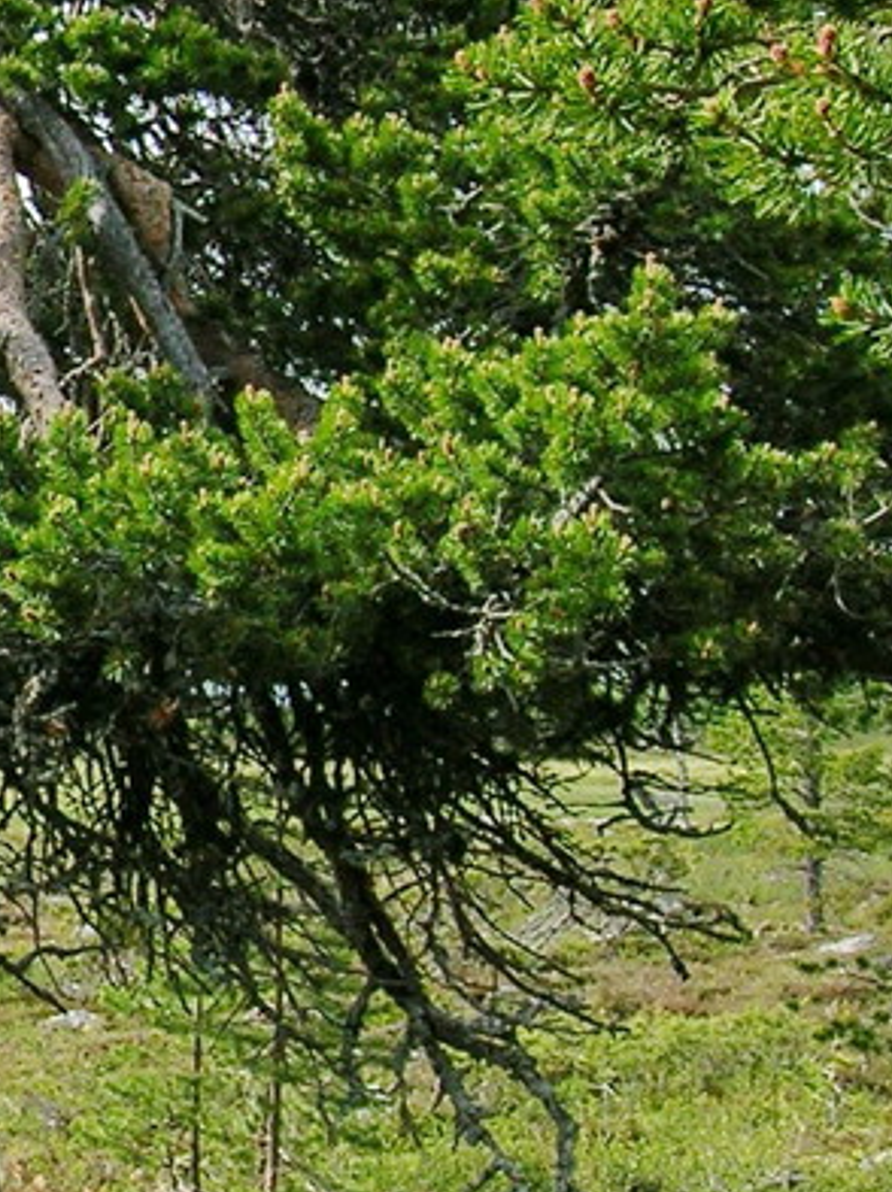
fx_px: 3820
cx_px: -452
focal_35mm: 111
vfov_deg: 17.7
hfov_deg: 12.6
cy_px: 554
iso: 50
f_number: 4.9
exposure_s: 1/190
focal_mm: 5.7
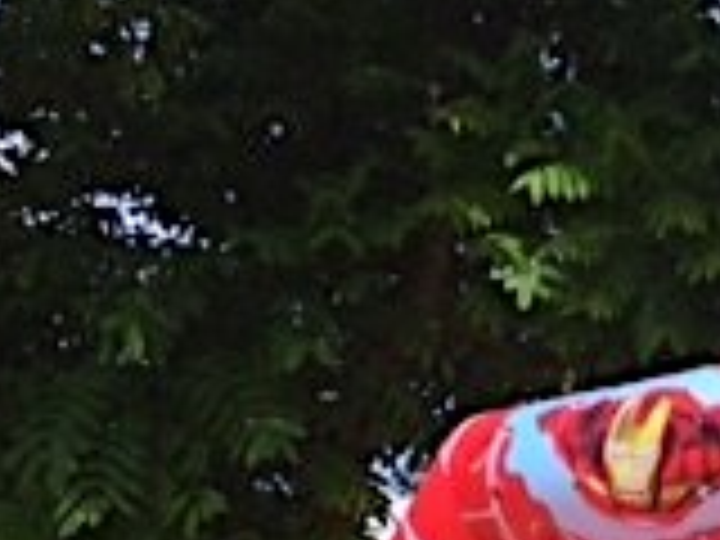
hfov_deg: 15.5
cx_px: 1102
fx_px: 2413
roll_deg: -0.6
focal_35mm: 116
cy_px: 850
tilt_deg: +1.4
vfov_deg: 12.1
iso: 32
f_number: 2.2
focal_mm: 4.15
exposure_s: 1/1172
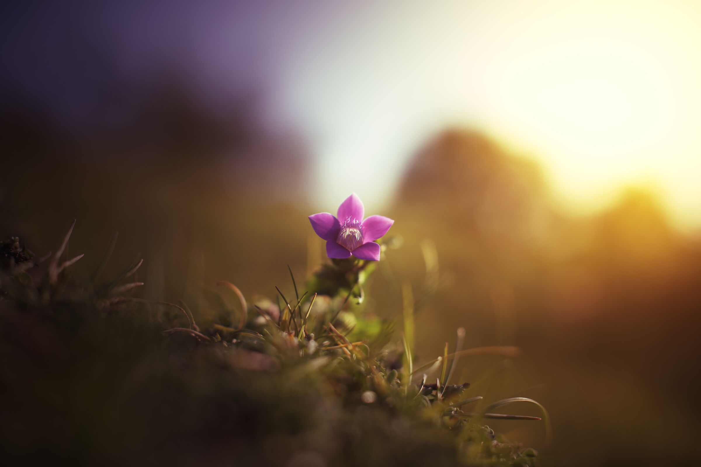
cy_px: 234
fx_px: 681
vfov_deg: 37.9
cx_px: 350
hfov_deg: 54.4
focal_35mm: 35
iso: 100
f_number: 2
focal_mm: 35
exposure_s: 1/4000
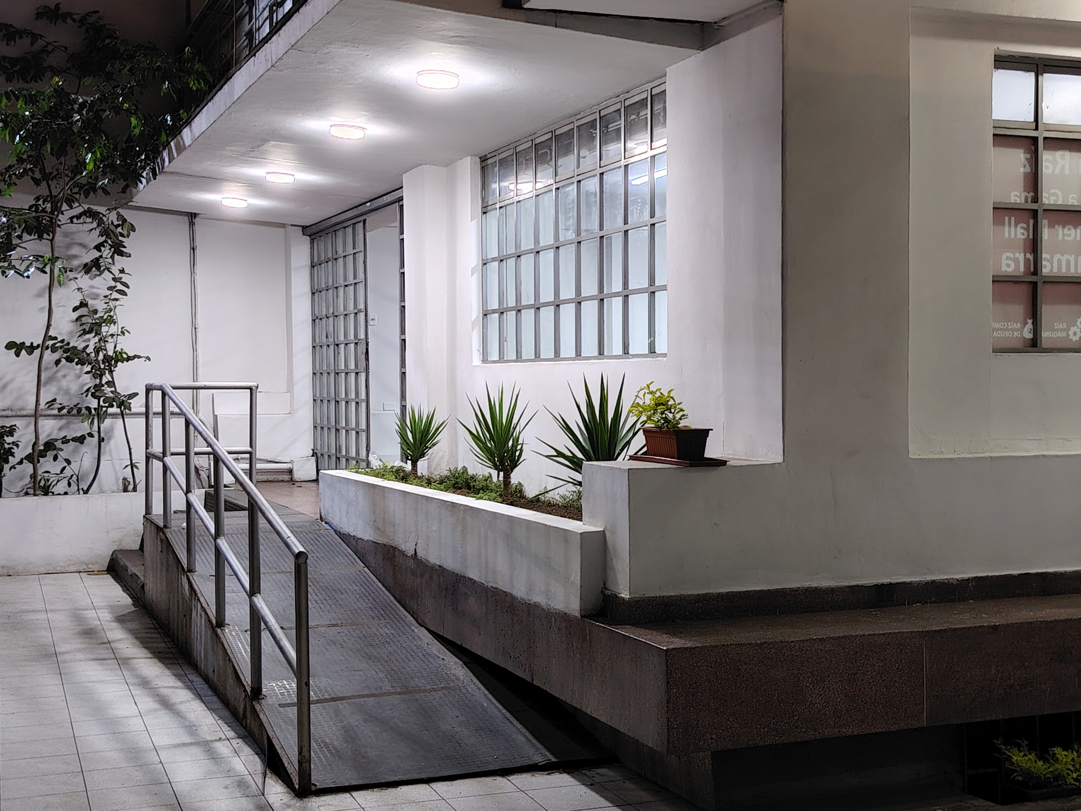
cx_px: 540
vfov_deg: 30.3
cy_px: 406
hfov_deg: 39.7
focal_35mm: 48
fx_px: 1499
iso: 569
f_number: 1.75
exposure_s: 1/30
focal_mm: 5.25
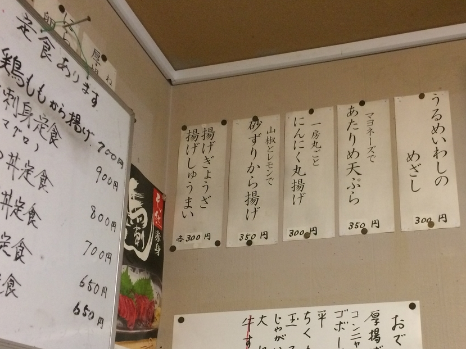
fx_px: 565
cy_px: 251
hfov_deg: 44.3
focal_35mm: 42
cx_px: 302
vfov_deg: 33.8
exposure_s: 1/30
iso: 250
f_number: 2.2
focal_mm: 4.15
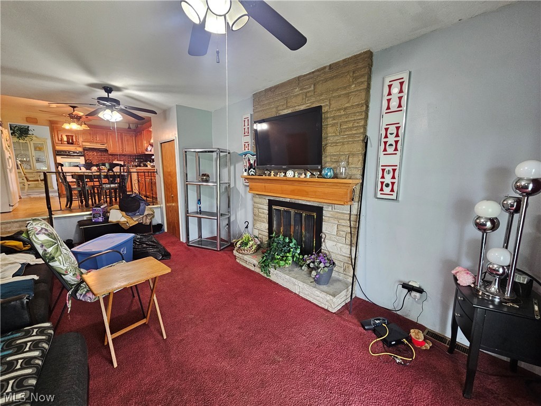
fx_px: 203
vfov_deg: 89.9
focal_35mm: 13
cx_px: 270
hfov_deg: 106.2
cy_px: 203
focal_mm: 2.2
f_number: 2.2
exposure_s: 1/30
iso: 320
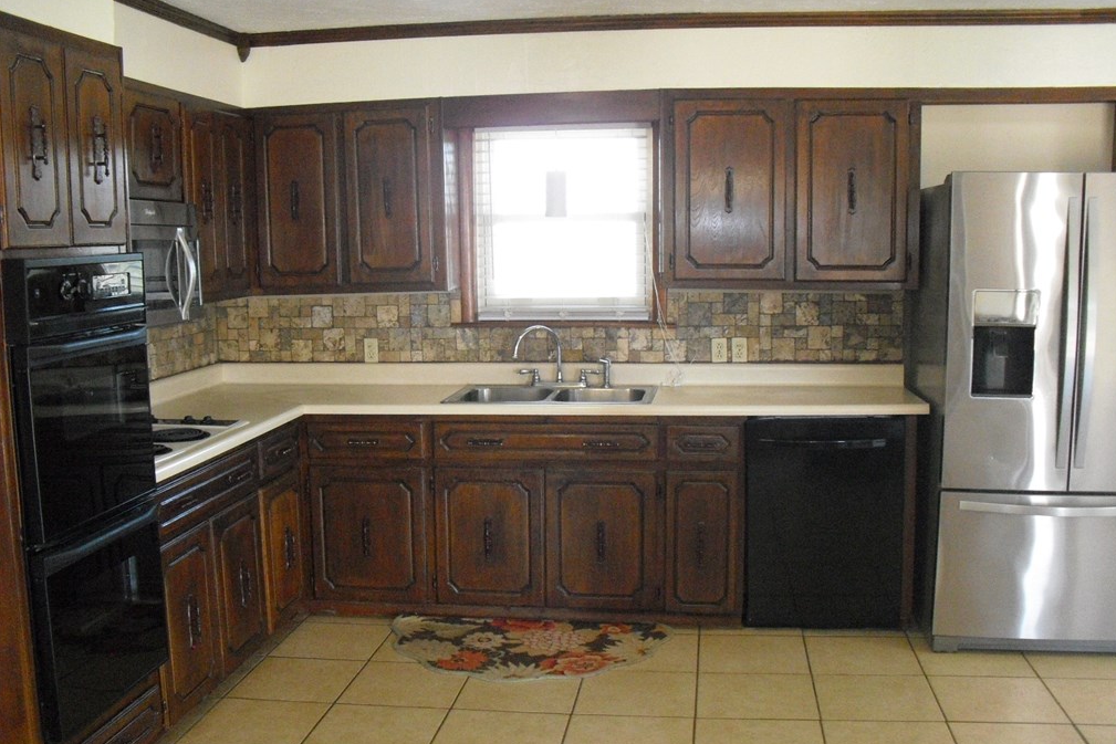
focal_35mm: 38
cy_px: 413
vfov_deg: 35.0
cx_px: 564
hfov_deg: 50.7
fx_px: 1178
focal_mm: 6.3
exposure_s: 1/60
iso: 800
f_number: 3.1
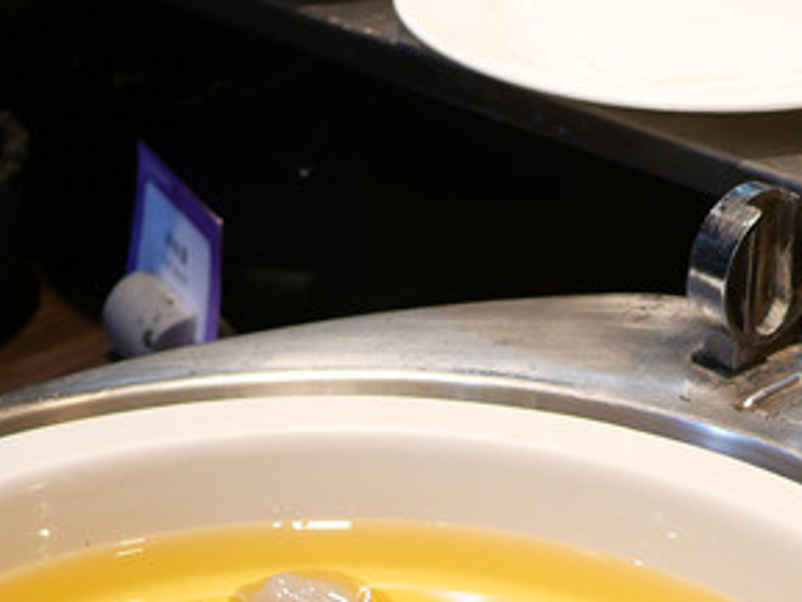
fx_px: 2410
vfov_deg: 14.0
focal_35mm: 104
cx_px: 549
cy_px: 610
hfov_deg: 18.8
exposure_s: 1/200
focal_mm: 15
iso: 200
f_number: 2.2
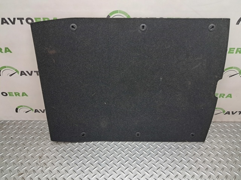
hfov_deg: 65.4
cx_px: 120
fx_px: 188
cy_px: 90
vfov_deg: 51.3
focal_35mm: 27
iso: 200
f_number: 1.8
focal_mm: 4
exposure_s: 1/60
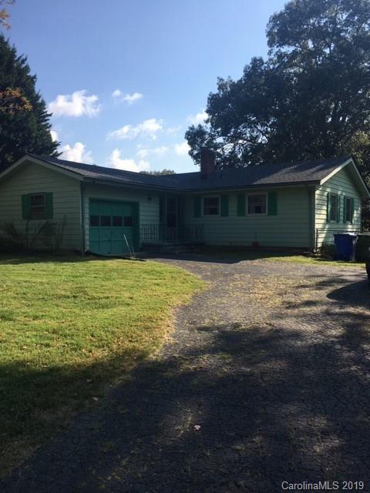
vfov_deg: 61.7
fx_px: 413
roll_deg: +0.8
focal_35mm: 29
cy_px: 246
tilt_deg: -0.9
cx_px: 185
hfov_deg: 48.2
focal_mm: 4.15
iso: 25
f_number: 2.2
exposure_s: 1/1326
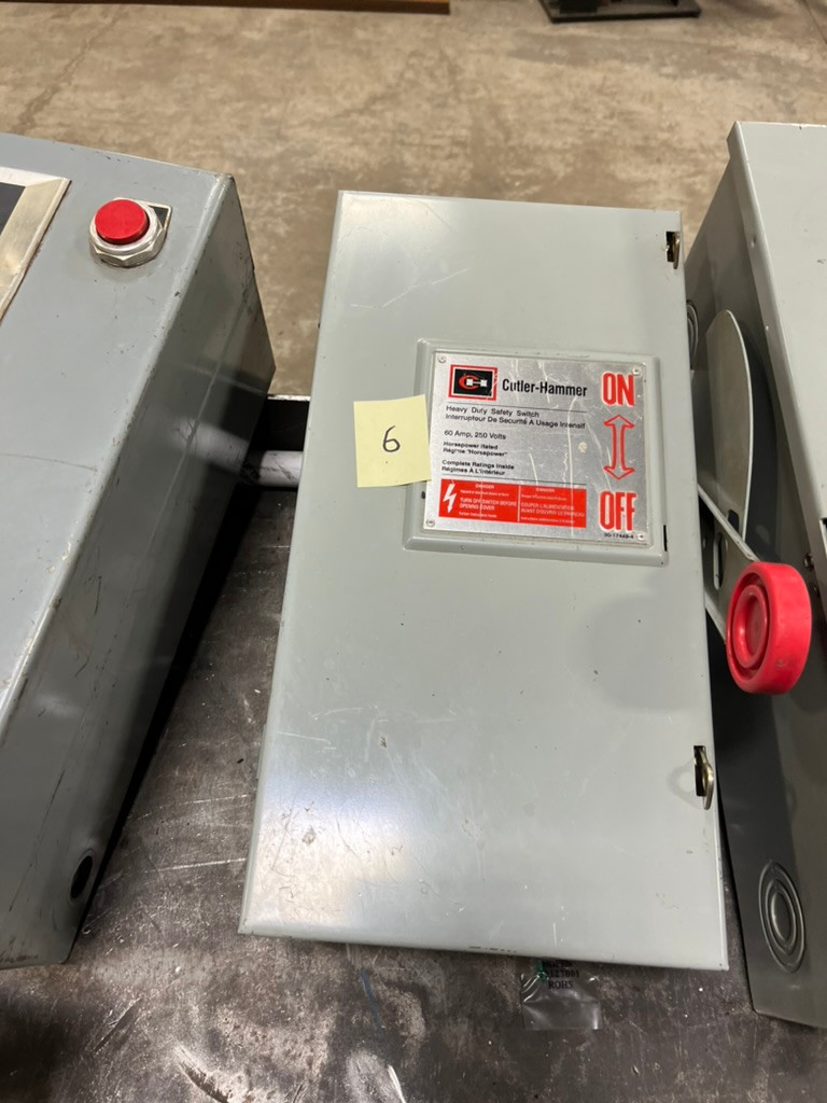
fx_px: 828
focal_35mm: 26
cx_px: 414
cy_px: 552
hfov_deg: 53.1
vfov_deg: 67.3
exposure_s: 1/120
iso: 125
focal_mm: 5.1
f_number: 1.6
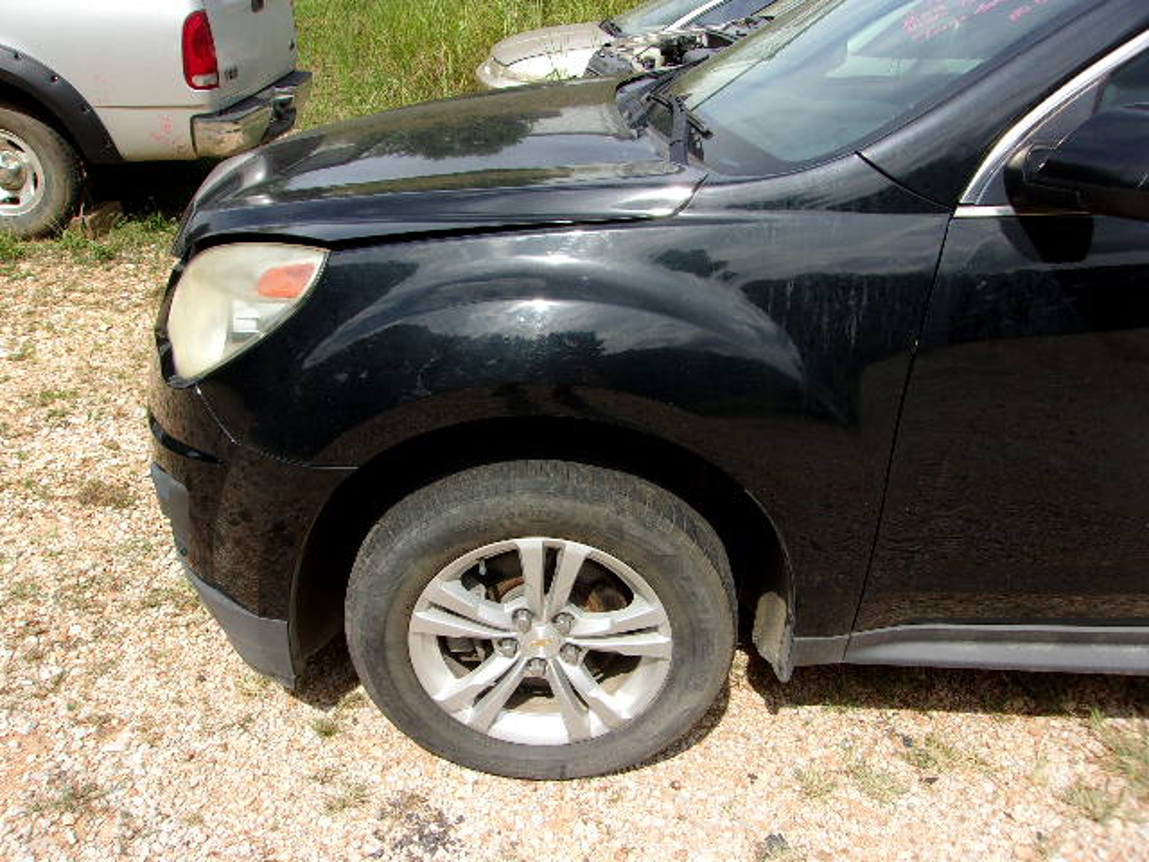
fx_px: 896
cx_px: 574
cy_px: 431
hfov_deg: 65.3
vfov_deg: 51.4
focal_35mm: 27
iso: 80
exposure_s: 1/70
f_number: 10.4
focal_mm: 4.9
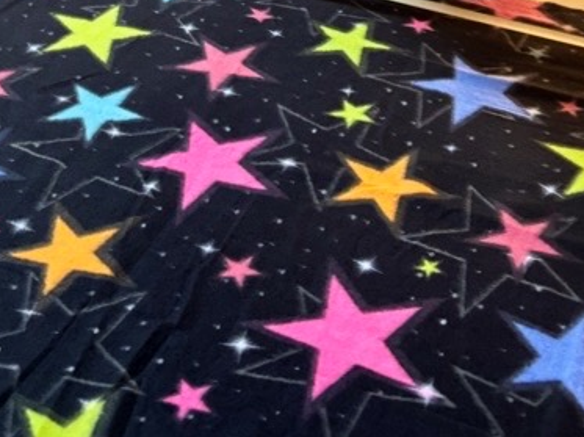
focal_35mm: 67
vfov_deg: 20.5
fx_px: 1129
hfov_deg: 28.7
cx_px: 163
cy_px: -86
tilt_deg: -27.2
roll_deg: -4.3
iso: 160
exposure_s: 1/60
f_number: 1.6
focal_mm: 5.96
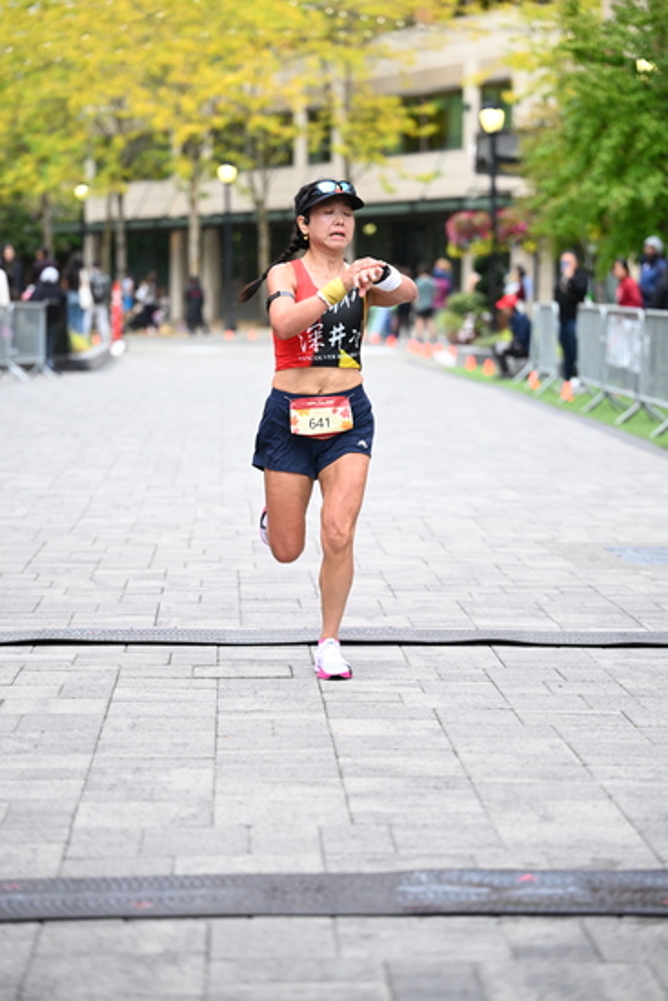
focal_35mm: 98
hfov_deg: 14.0
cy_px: 500
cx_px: 334
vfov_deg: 20.8
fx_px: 2726
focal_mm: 98
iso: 1250
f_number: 2.8
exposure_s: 1/1600
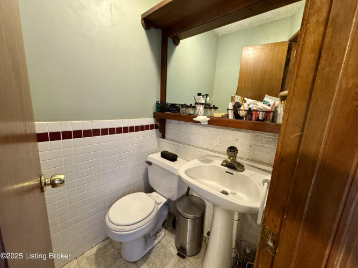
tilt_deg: -10.6
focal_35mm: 14
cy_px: 134
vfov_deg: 85.7
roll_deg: -2.9
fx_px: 145
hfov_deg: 102.1
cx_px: 179
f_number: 2.2
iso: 500
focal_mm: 2.22
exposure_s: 1/60
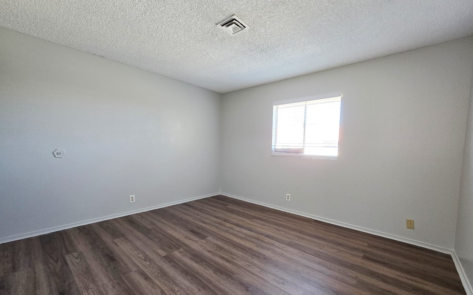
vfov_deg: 78.6
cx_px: 234
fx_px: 180
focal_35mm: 14
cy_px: 155
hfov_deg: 105.3
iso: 160
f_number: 2.2
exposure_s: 1/60
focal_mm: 2.2
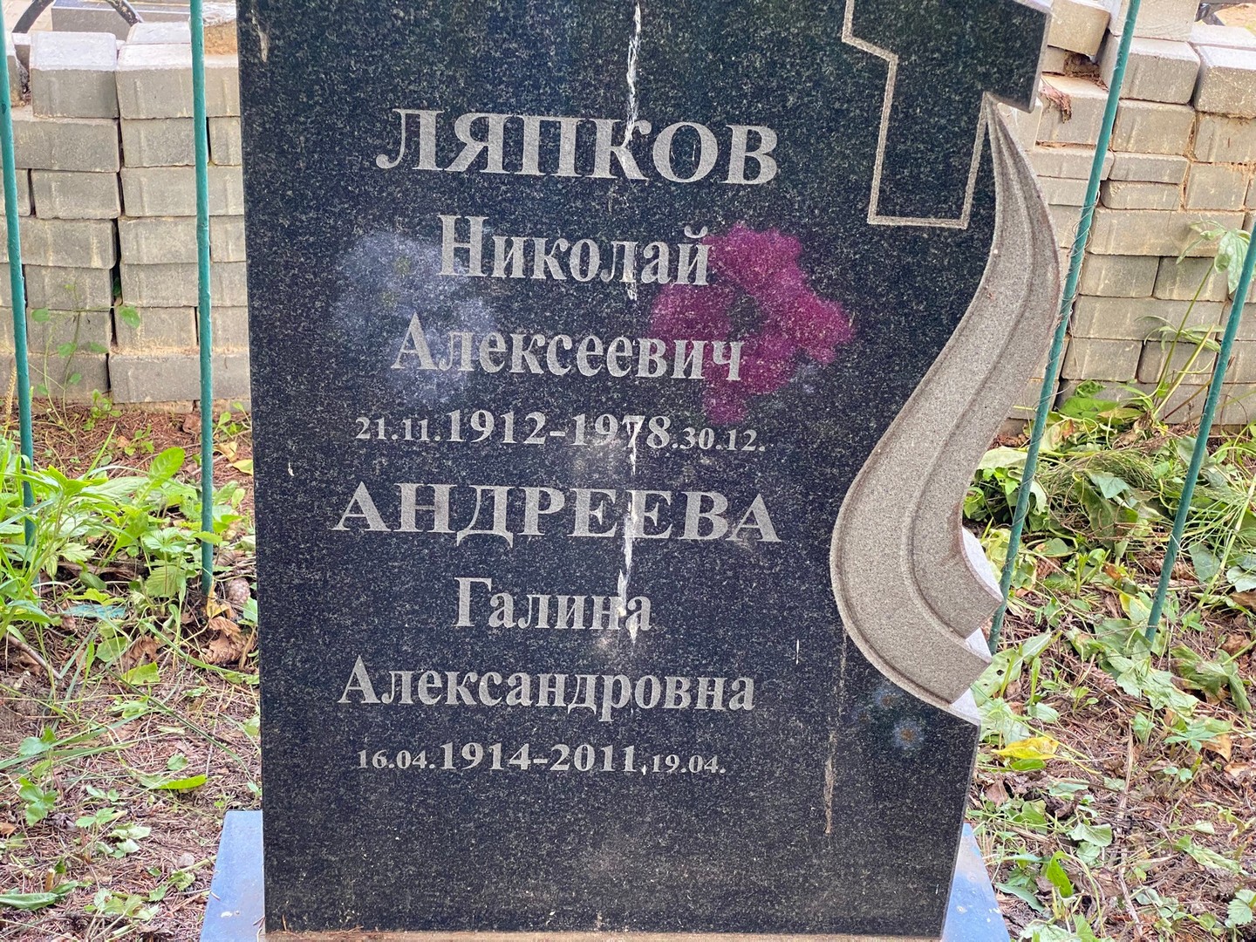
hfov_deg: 36.8
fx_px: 1887
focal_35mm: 52
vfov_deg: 28.0
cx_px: 628
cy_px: 471
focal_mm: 6
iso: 160
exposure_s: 1/121
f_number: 2
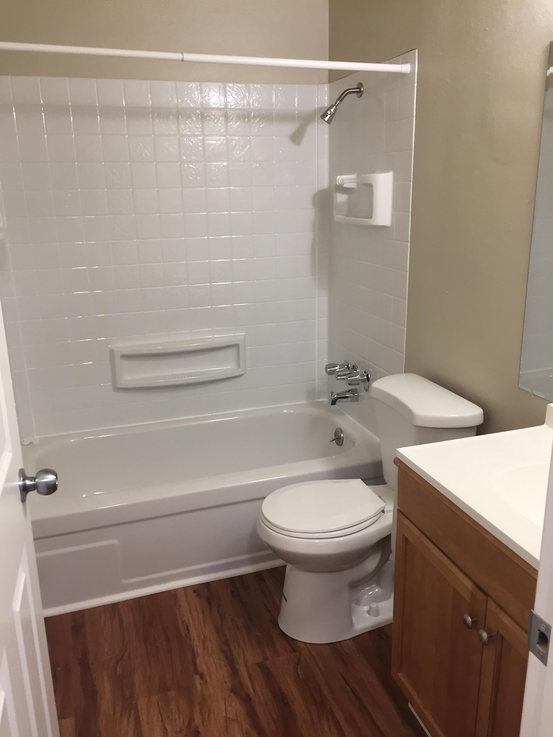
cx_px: 276
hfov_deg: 48.2
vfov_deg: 61.7
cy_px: 368
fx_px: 618
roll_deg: +1.6
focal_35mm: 29
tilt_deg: -16.4
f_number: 2.2
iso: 80
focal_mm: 4.15
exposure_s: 1/30
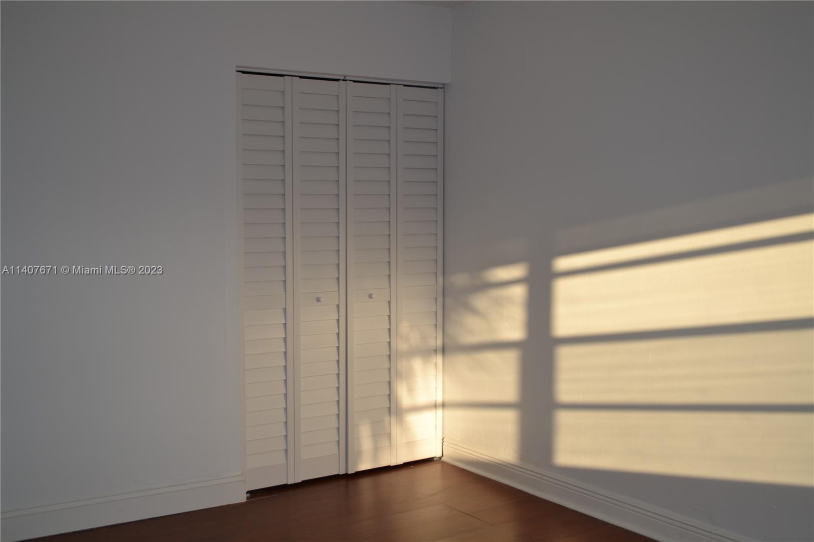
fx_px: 882
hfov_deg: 49.6
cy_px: 271
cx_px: 407
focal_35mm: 39
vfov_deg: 34.2
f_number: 4.2
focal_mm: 26
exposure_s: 1/160
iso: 100
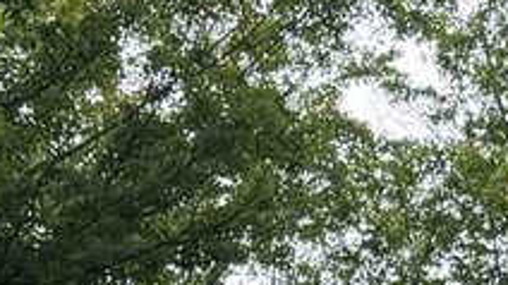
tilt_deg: -2.3
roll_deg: -0.4
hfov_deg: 10.9
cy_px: 1257
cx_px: 158
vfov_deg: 5.2
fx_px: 2652
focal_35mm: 197
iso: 100
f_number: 1.78
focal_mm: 6.76
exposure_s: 1/514
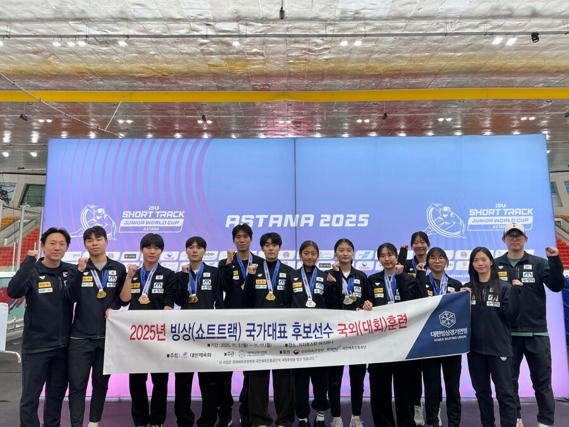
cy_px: 214
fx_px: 427
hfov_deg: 67.3
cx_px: 284
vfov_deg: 53.1
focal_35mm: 26
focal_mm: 5.7
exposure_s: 1/111
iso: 32
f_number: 1.5
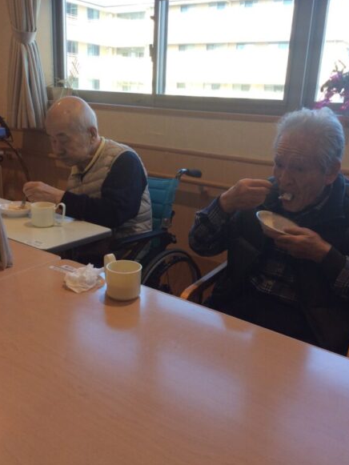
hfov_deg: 43.0
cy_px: 235
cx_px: 176
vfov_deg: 55.3
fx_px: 443
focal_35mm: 33
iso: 32
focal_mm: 3.3
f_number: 2.4
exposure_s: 1/60
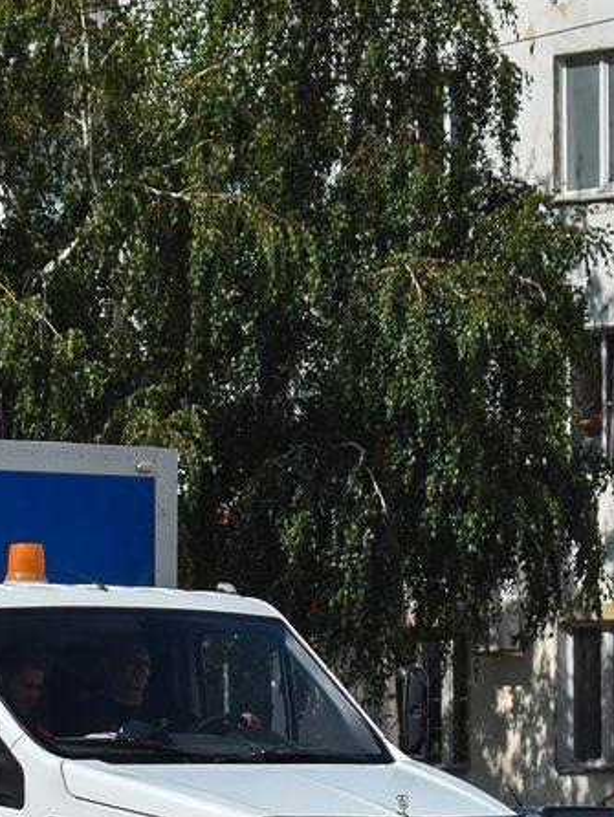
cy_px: 643
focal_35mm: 213
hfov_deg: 6.9
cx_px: 2
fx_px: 5040
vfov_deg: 9.3
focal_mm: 55
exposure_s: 1/1250
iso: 200
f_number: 7.1
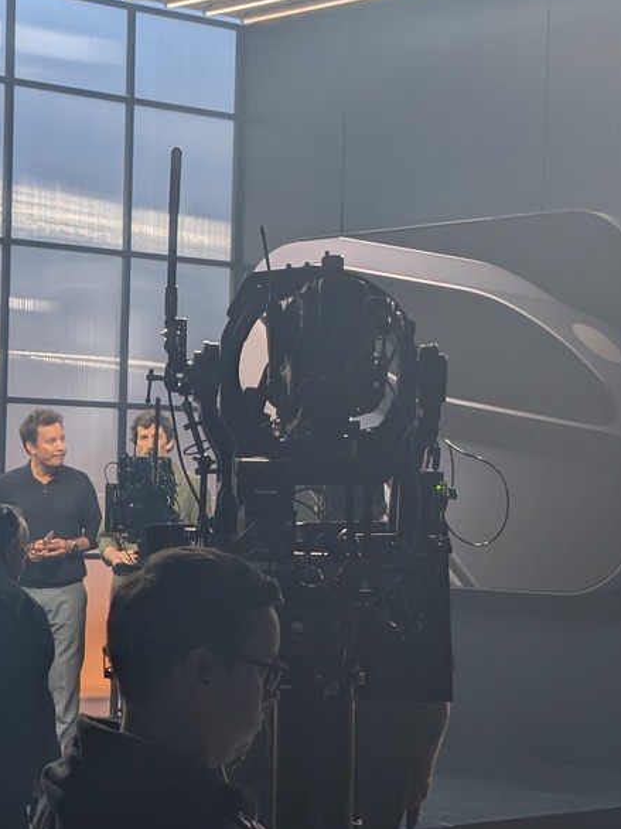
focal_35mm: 87
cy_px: 519
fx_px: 2083
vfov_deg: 22.5
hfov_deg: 16.8
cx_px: 74
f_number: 1.7
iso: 87
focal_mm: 4.53
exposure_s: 1/40
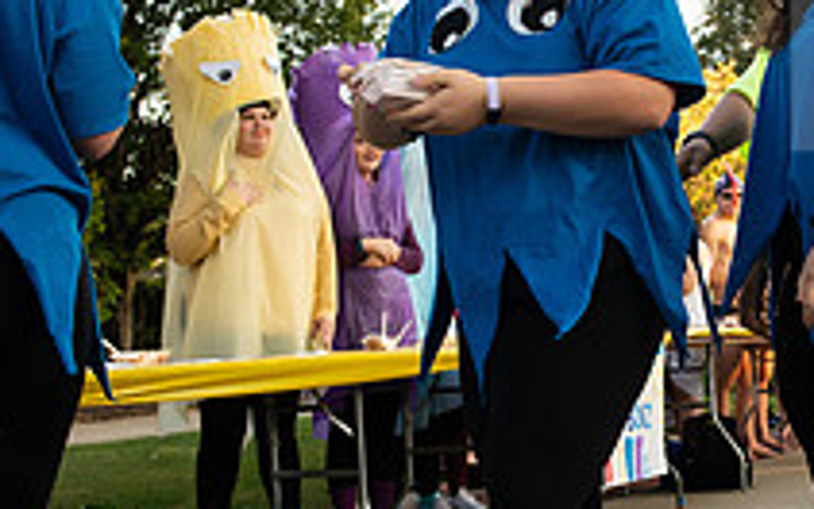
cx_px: 675
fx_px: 1931
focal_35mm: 87
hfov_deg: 23.4
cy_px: 295
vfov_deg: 15.0
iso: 640
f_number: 4
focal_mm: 31
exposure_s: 1/400
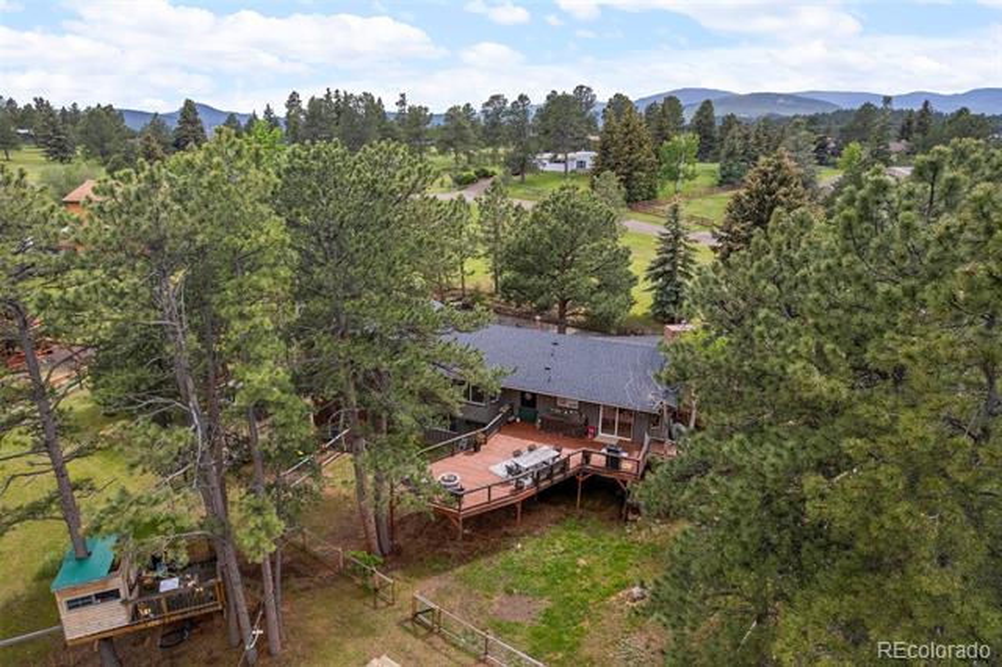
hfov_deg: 78.6
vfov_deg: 57.2
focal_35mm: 22
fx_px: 612
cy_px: 334
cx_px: 501
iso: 100
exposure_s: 1/800
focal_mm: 8.38
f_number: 2.8
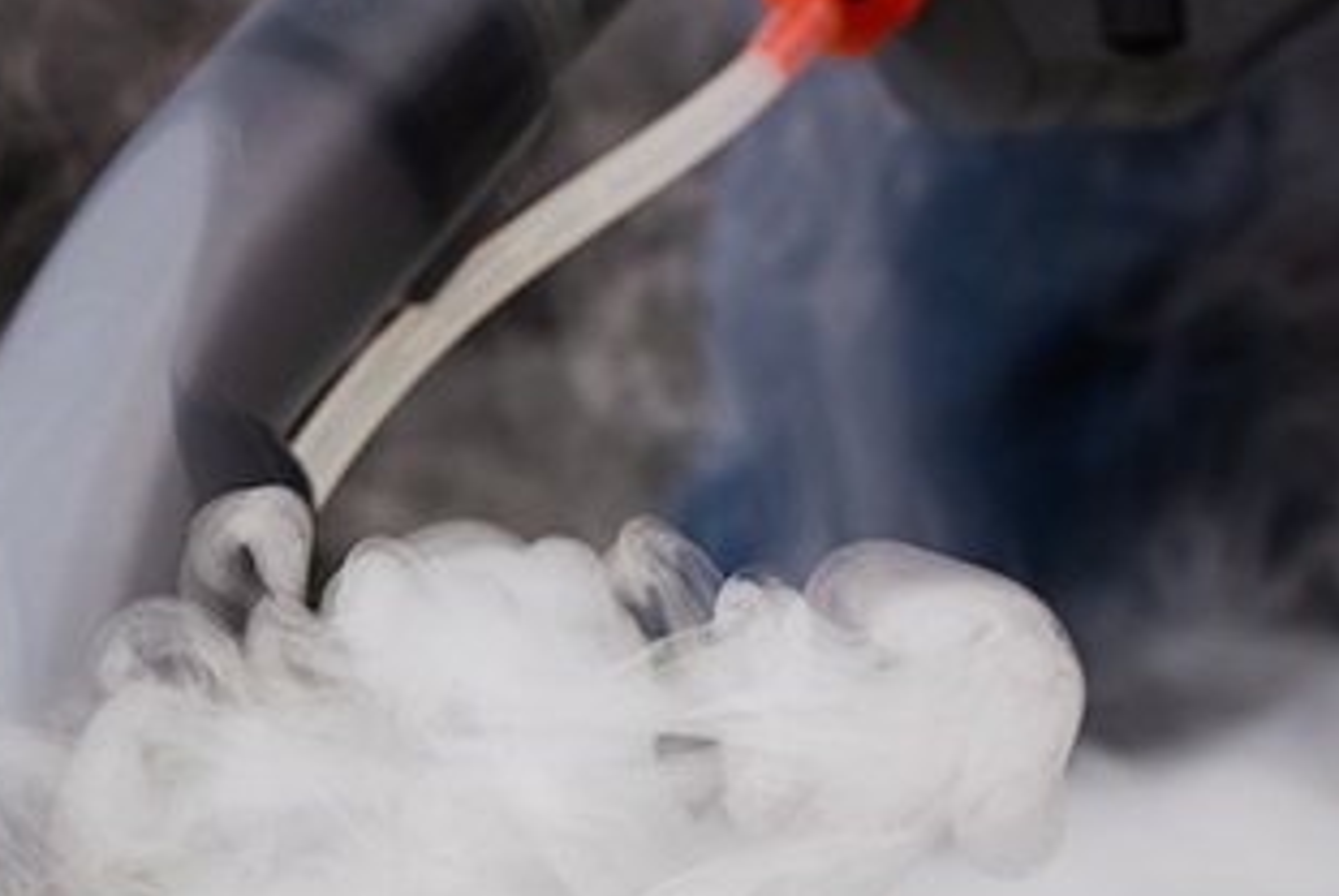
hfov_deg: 21.8
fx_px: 3351
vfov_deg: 14.8
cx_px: 4
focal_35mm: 90
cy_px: 999
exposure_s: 1/160
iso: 400
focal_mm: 35
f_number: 6.3
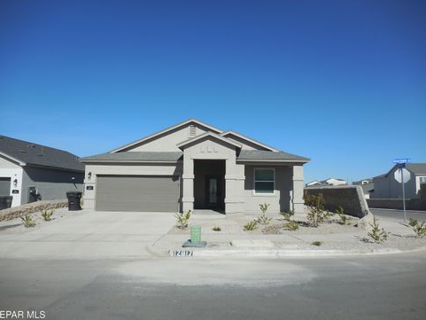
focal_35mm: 26
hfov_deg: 67.3
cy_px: 164
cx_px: 213
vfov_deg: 53.1
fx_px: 320
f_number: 10.5
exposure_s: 1/320
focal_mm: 4.5
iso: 125
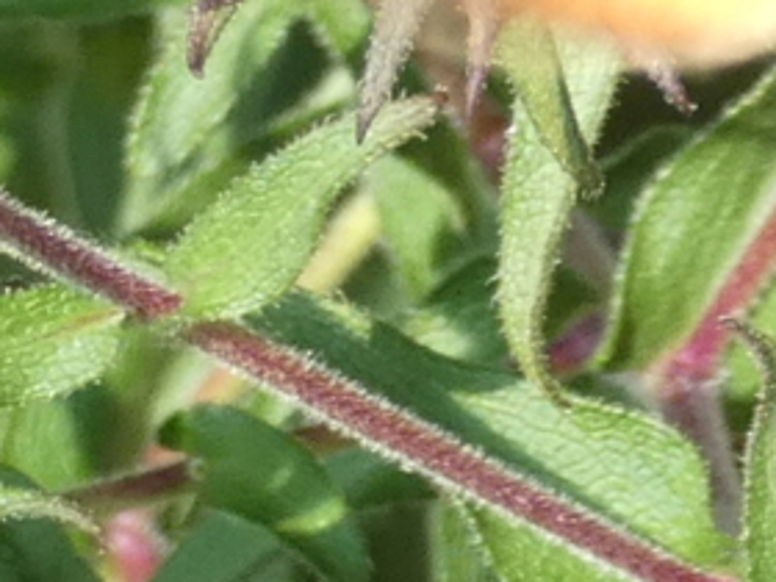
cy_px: -299
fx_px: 11545
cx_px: 791
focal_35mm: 515
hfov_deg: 3.8
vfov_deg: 2.9
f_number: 5.5
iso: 160
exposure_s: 1/125
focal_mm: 30.2
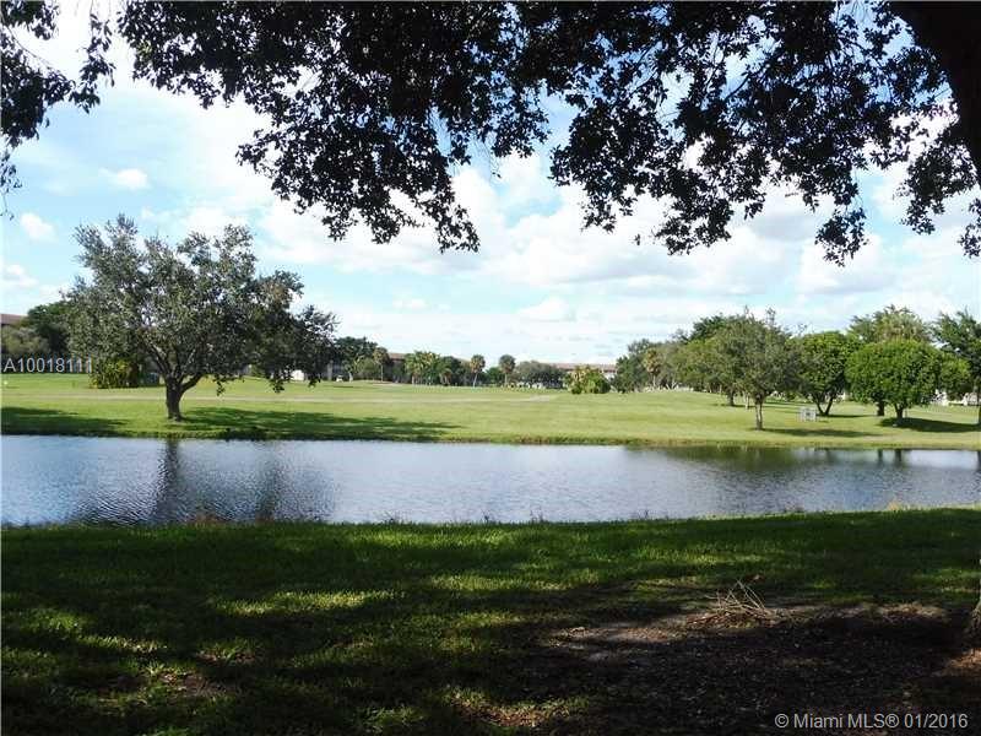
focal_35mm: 34
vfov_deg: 41.8
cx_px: 490
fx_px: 964
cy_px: 368
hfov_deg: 54.0
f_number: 5
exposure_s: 1/800
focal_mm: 6.1
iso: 200
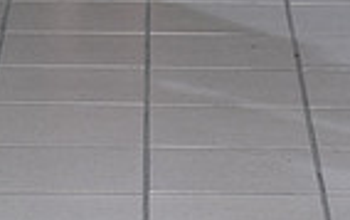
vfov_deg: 3.8
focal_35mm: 339
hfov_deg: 6.2
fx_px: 3236
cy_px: -319
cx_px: 128
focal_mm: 105
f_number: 5.6
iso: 1250
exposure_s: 1/160
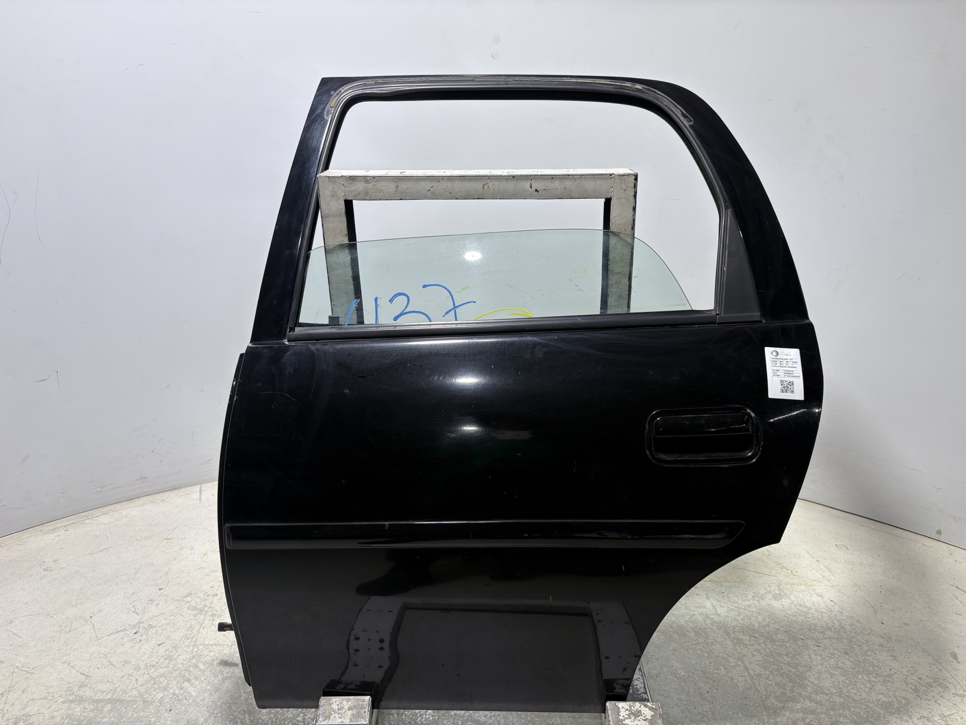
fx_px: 726
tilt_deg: -19.1
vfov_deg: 53.1
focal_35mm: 26
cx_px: 483
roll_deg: +1.0
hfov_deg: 67.3
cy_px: 362
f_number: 1.6
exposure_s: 1/132
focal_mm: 5.96
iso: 50
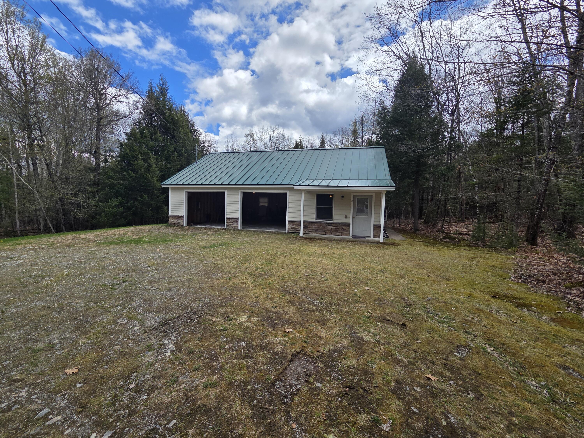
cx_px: 292
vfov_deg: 89.9
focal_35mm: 13
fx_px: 219
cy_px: 219
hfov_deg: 106.2
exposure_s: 1/2169
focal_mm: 2.2
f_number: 2.2
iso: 50
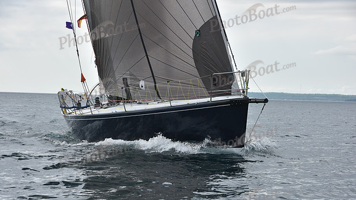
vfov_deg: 10.3
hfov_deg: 18.2
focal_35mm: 118
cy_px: 114
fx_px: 1113
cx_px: 178
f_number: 7.1
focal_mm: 112
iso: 250
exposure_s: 1/800
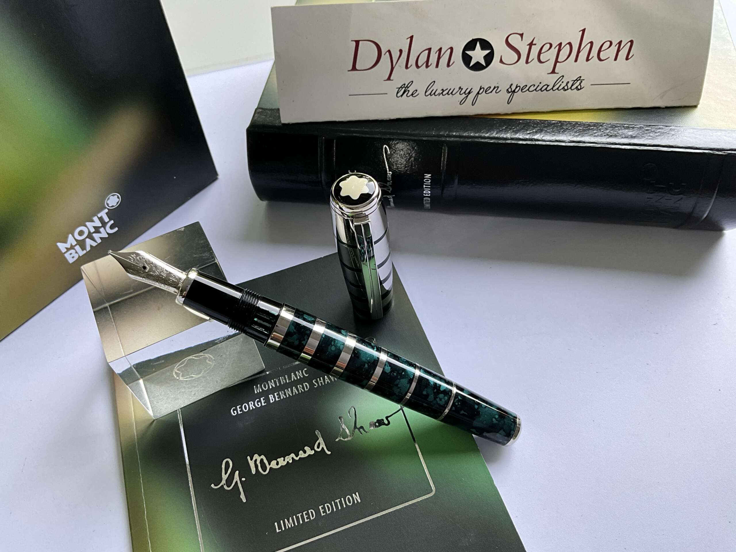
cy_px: 276
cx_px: 368
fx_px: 617
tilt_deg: -54.9
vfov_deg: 48.2
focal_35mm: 29
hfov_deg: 61.7
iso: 40
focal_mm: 3
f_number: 1.8
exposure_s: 1/122
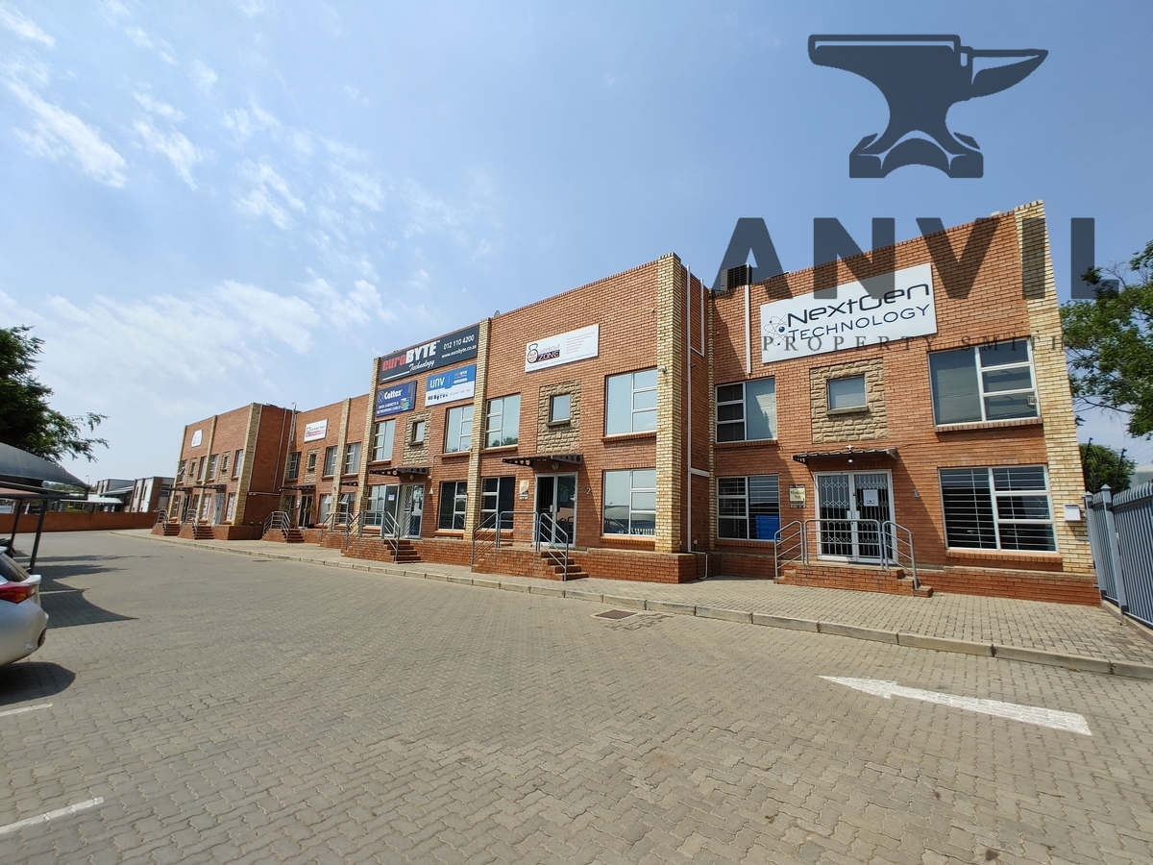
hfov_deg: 98.2
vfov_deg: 81.7
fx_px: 500
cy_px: 432
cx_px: 576
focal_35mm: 15
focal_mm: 1.78
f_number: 1.9
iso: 50
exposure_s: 1/1266
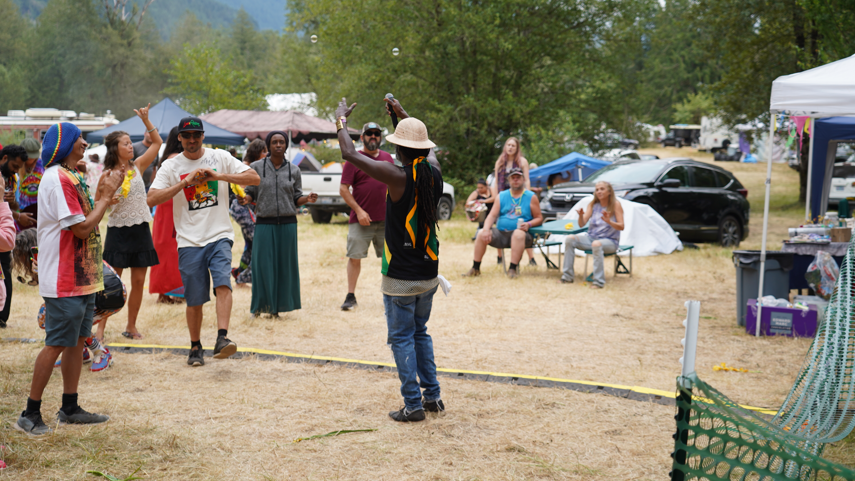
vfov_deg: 19.4
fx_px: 1406
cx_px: 428
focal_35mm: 62
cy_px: 200
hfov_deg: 33.8
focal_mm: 59
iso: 160
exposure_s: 1/160
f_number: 4
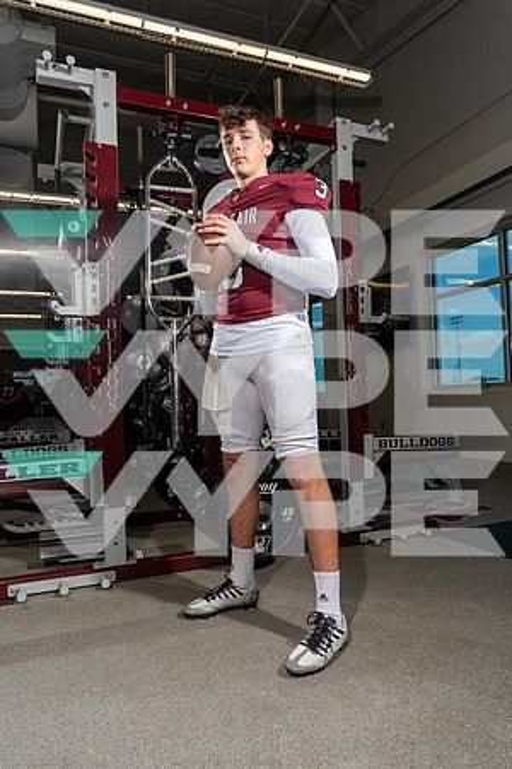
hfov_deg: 51.3
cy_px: 384
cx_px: 256
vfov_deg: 71.5
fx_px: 533
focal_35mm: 25
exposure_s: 1/250
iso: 200
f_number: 5.6
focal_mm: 25
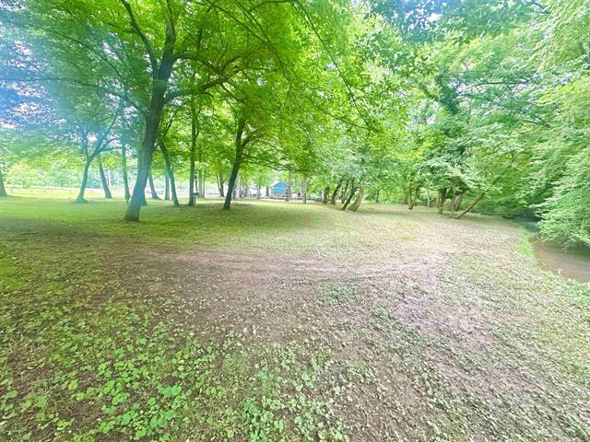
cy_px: 221
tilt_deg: -5.7
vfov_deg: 85.7
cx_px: 295
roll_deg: -2.3
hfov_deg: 102.1
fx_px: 239
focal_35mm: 14
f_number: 2.2
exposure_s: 1/99
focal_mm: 2.22
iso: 320
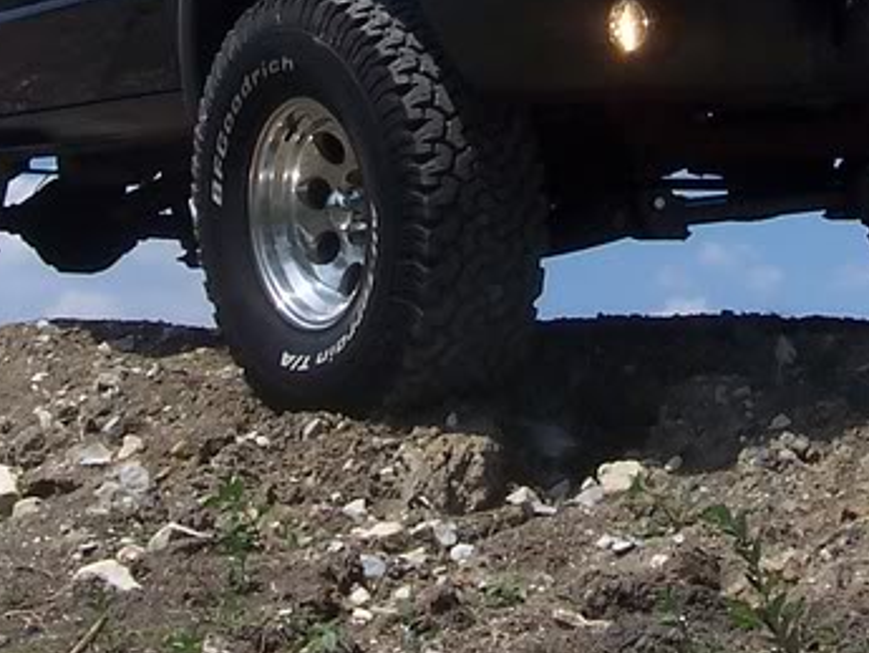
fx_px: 2737
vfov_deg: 13.4
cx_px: 554
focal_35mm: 109
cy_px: -25
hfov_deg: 18.0
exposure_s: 1/750
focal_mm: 5.6
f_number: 5.6
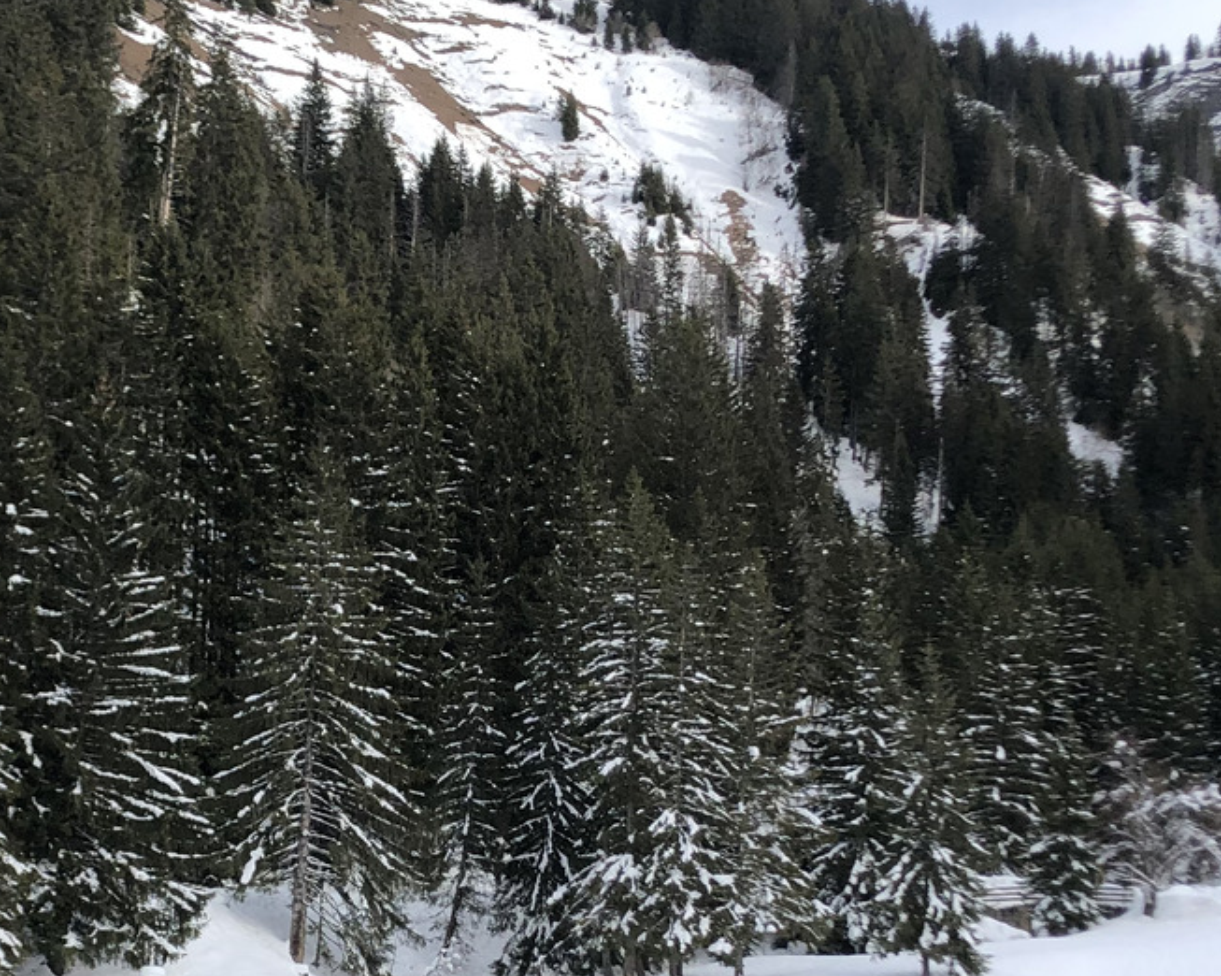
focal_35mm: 67
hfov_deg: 28.0
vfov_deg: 22.5
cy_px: 791
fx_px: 2420
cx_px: 331
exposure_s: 1/960
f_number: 1.8
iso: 20
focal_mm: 4
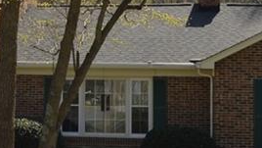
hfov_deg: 17.3
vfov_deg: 10.0
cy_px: -24
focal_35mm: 120
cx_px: -20
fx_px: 834
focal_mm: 20
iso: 100
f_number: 9
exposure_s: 1/200
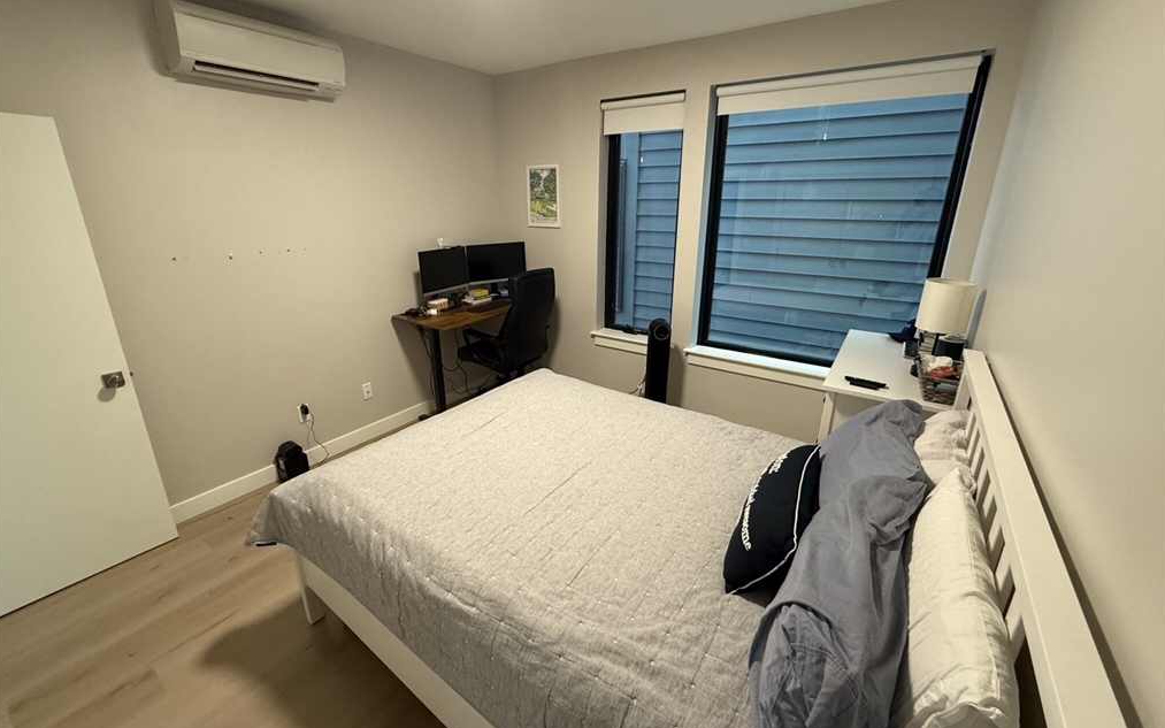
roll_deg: -0.1
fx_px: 476
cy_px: 348
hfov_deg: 101.5
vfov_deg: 74.7
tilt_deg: -16.3
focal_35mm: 15
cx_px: 582
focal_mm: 2.22
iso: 400
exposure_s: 1/60
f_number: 2.2
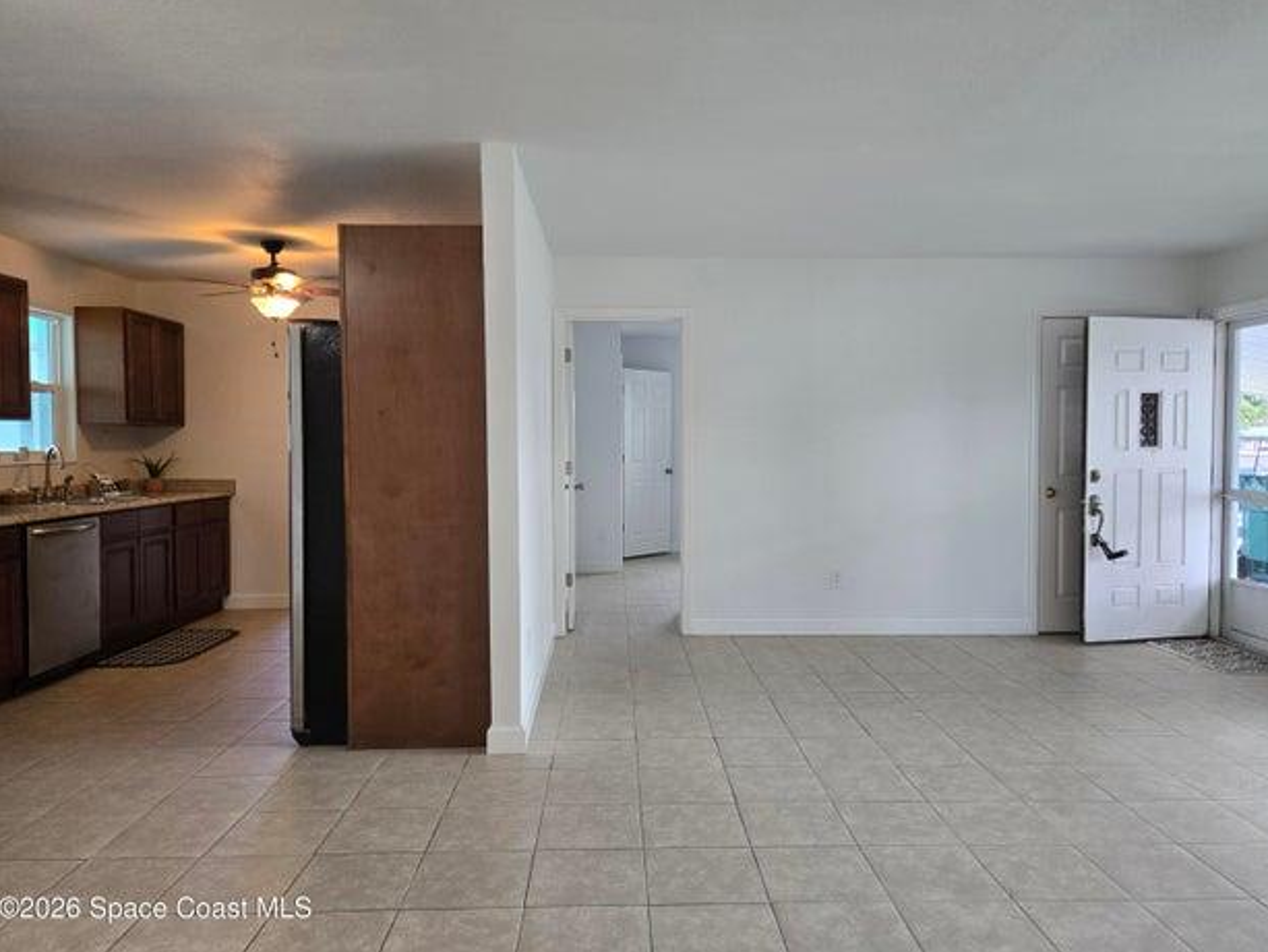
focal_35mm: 24
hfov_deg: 71.6
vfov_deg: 56.8
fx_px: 879
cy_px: 457
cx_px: 658
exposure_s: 1/120
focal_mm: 5.4
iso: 200
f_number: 1.8
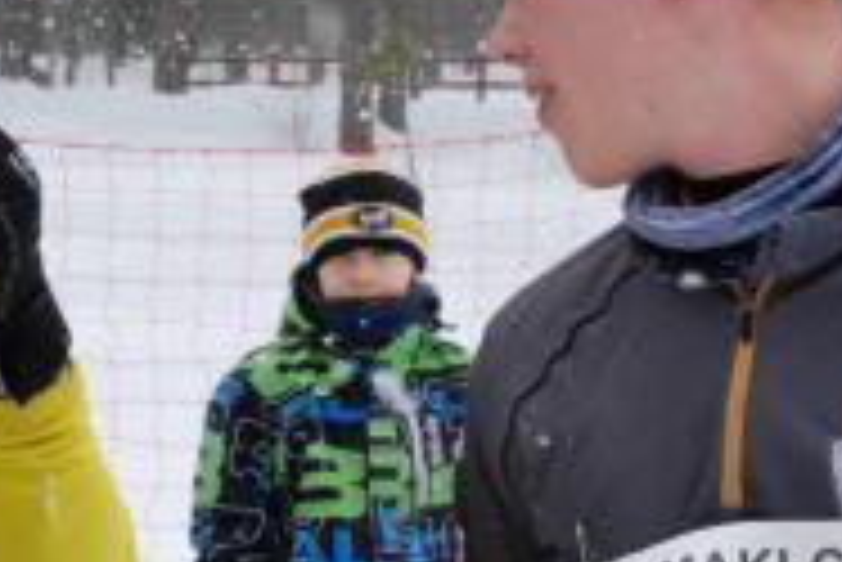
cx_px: 576
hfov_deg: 8.9
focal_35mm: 231
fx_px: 5407
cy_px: 346
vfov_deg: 6.0
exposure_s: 1/400
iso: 800
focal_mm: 36
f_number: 10
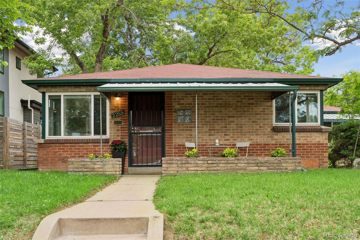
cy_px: 120
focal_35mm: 37
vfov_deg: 35.9
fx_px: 370
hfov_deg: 51.9
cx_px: 180
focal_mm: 37
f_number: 9
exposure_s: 1/80
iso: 400
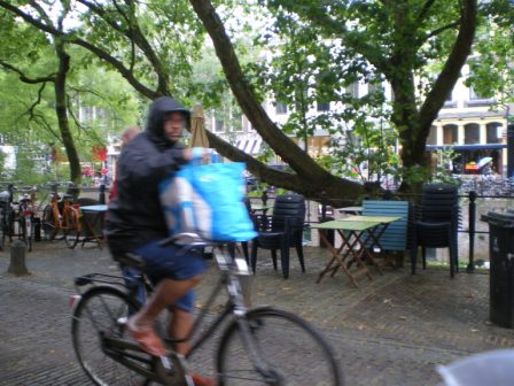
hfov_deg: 49.0
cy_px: 193
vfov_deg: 37.7
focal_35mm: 38
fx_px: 564
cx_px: 257
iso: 200
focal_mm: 6.3
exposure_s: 1/50
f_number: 3.1
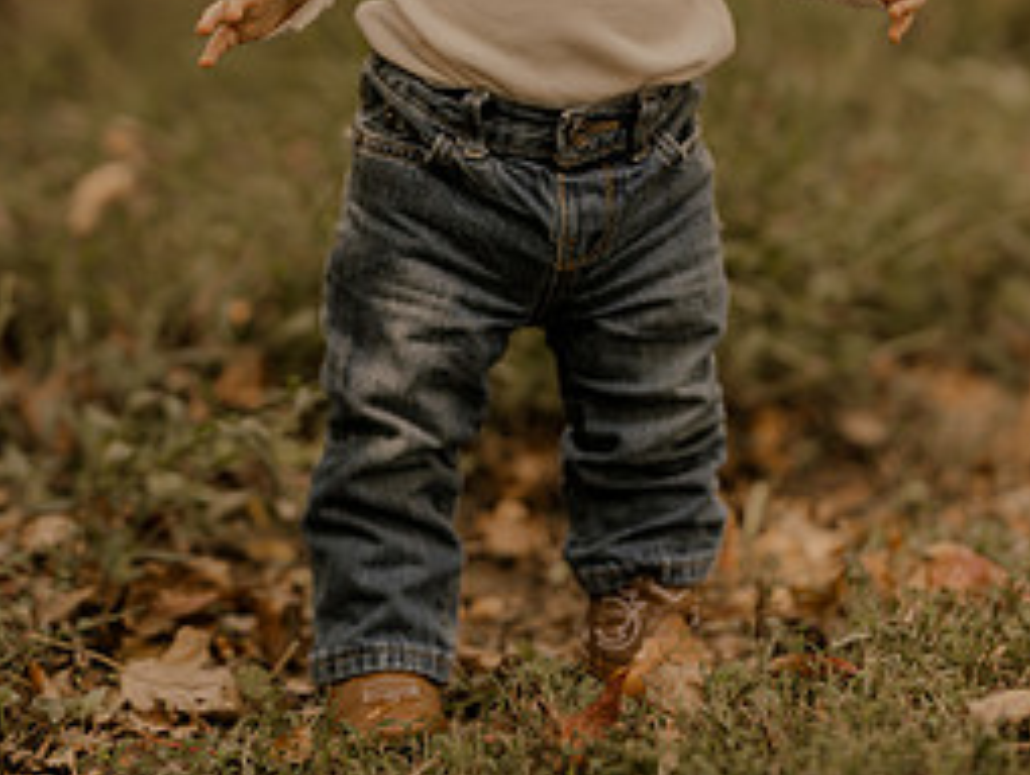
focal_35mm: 144
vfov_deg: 10.2
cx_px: 505
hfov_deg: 13.7
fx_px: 4291
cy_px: -16
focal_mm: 85
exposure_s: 1/250
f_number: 1.8
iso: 100
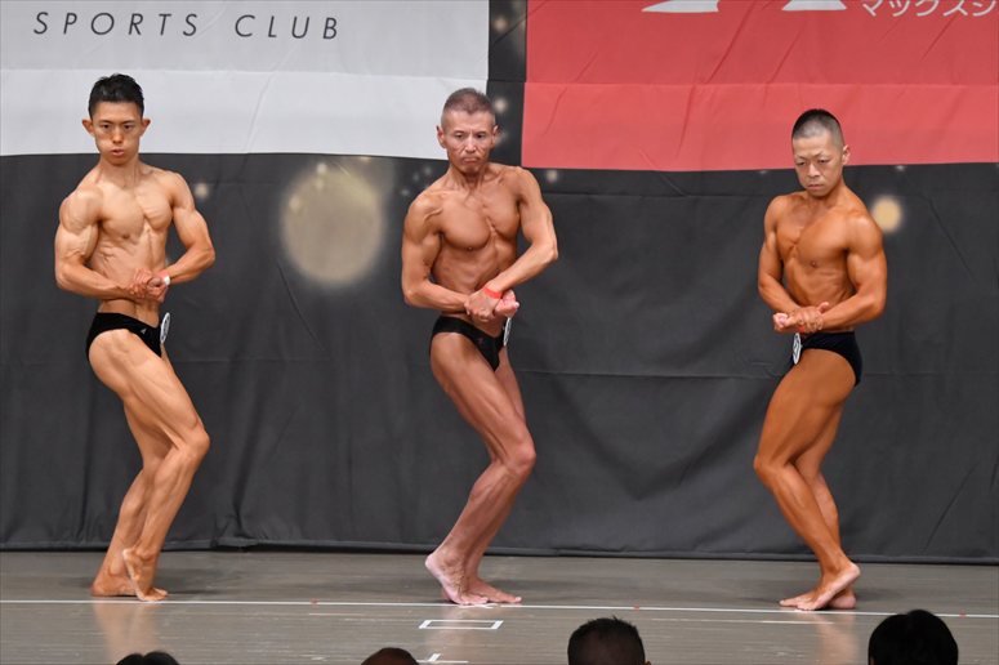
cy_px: 332
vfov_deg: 6.3
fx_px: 6019
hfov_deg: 9.5
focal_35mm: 217
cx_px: 500
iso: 5000
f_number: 5.6
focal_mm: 145
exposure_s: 1/400
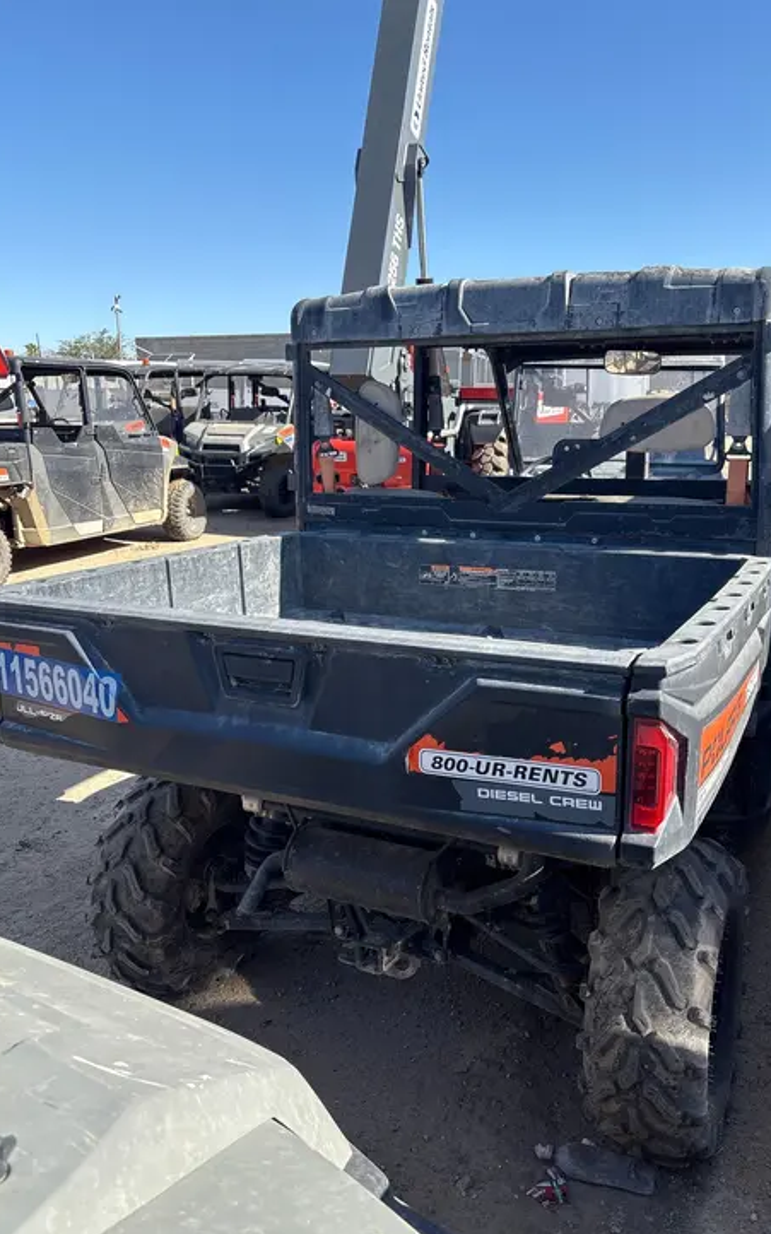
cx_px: 427
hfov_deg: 44.5
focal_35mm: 28
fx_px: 942
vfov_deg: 66.5
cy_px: 623
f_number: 1.6
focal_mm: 5.96
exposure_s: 1/1451
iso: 50
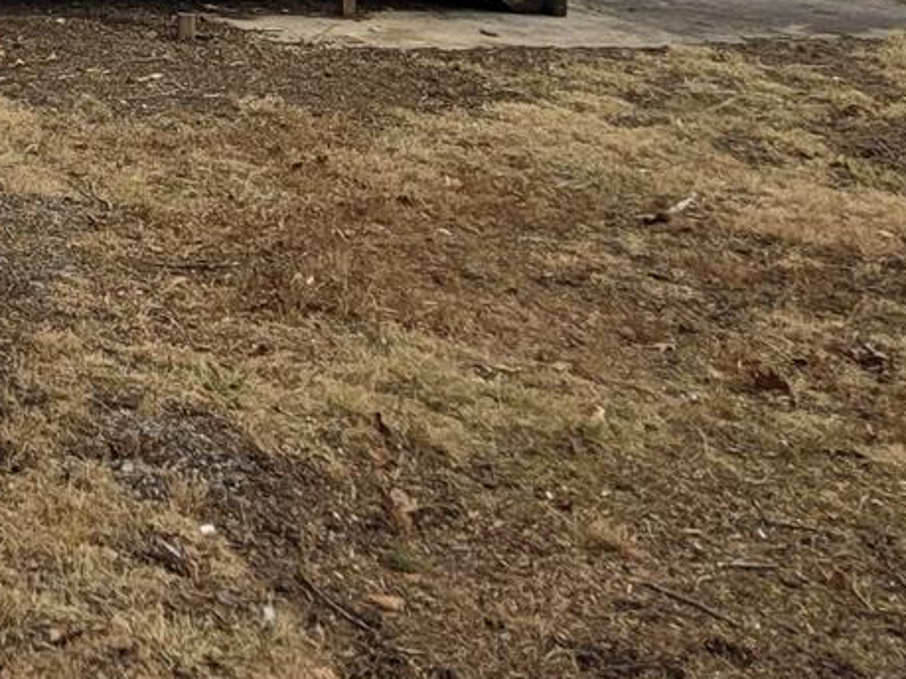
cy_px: -343
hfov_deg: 27.5
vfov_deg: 21.2
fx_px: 1518
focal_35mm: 58
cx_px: -280
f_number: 2.2
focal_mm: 1.74
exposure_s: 1/825
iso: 40
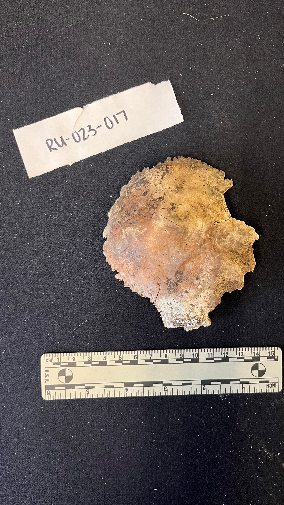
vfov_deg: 66.1
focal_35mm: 29
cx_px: 184
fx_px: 388
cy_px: 249
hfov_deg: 39.8
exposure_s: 1/40
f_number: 1.6
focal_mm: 5.1
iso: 500
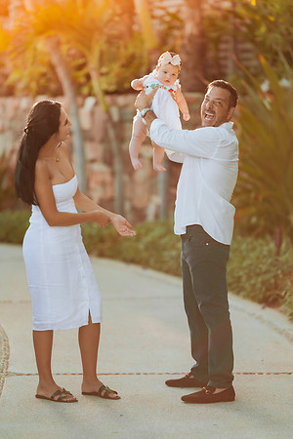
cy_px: 220
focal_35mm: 135
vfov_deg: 15.2
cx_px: 146
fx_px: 1648
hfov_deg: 10.2
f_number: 1.8
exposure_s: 1/500
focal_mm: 135
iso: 125
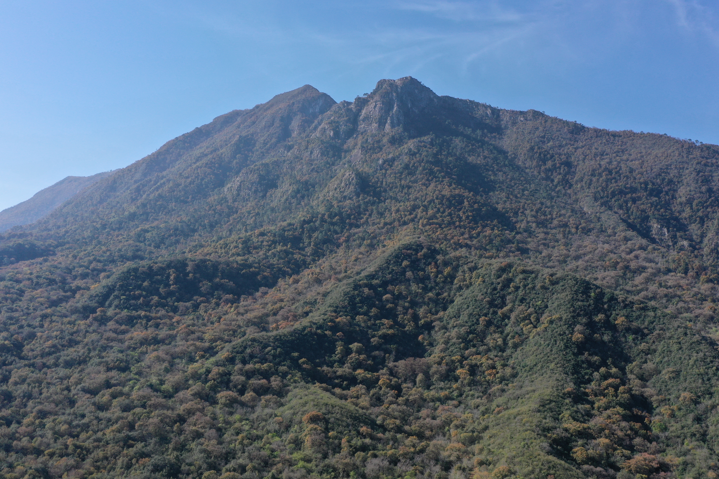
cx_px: 404
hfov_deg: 58.5
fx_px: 639
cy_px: 236
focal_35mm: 32
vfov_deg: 41.1
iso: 100
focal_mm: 10.26
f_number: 5.6
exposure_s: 1/400
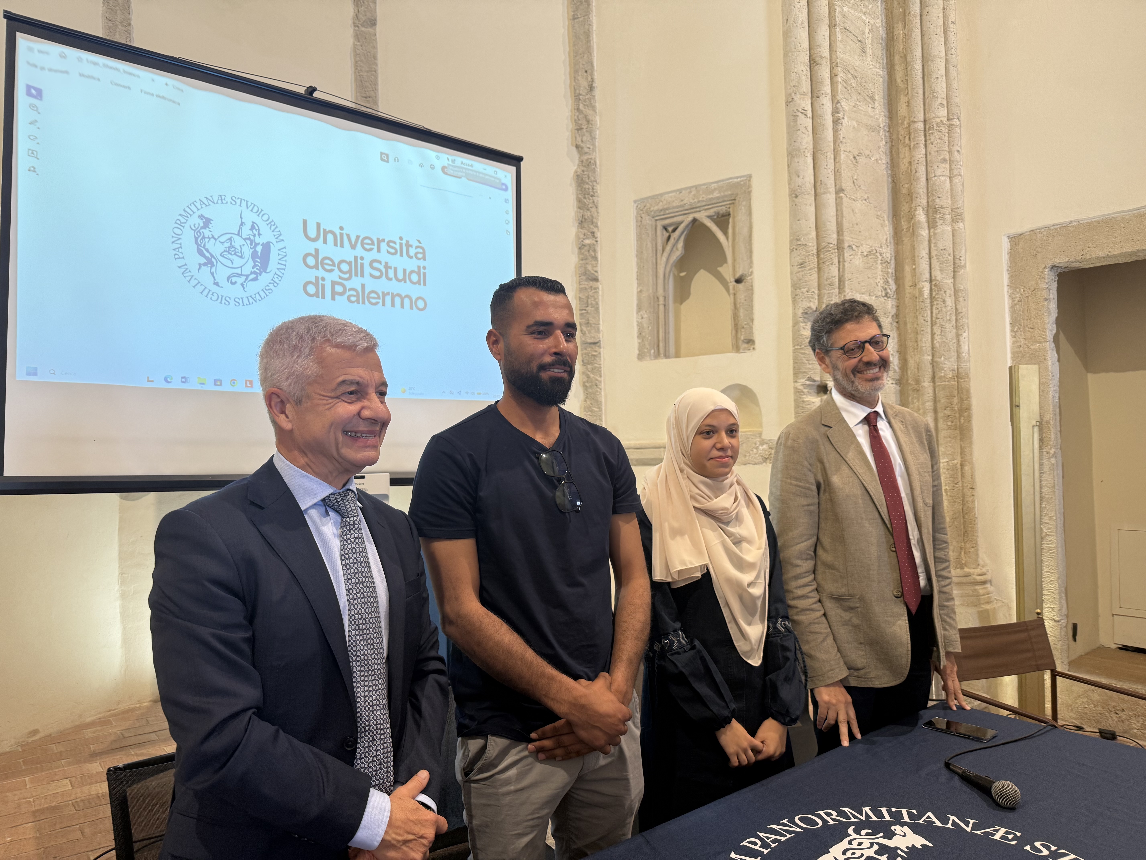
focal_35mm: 24
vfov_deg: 56.8
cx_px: 573
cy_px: 430
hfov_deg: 71.6
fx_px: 795
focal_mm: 6.76
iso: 100
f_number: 1.78
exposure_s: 1/50
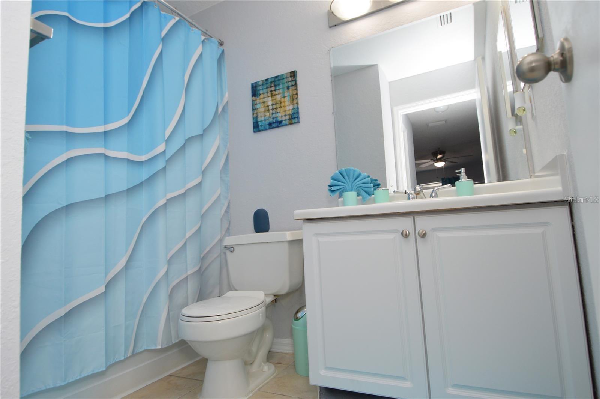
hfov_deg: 90.1
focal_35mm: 18
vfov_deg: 67.3
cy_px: 200
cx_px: 300
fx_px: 300
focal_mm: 12
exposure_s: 1/60
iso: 400
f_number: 4
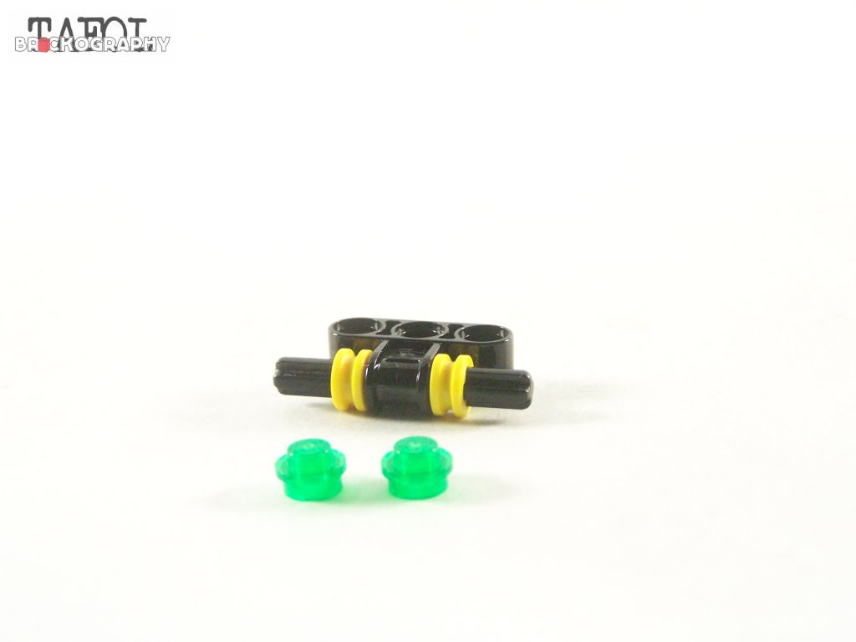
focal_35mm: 67
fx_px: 1657
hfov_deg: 29.0
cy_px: 321
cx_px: 428
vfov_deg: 21.9
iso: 400
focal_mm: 11.1
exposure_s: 1/60
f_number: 3.2
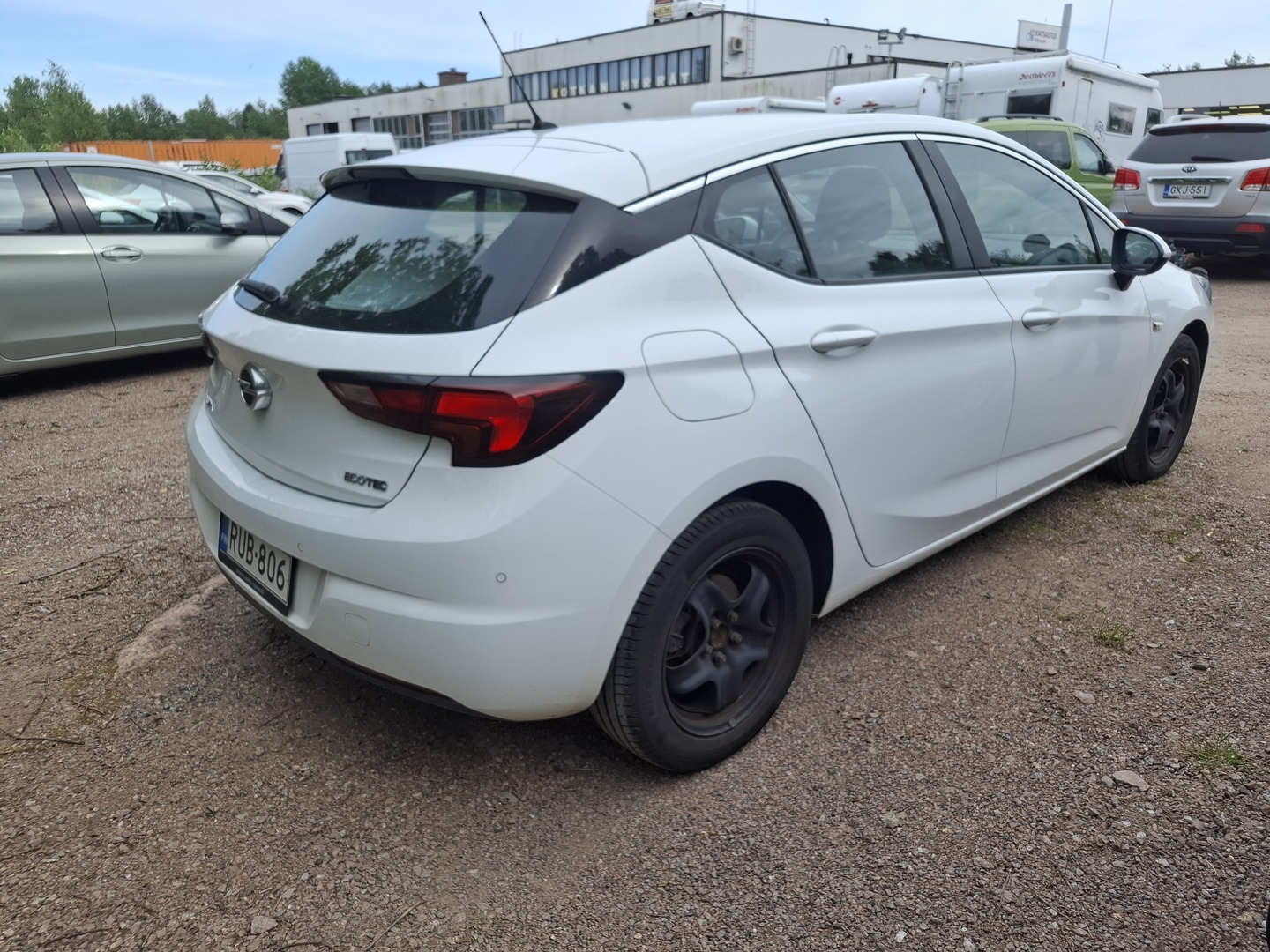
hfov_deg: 73.9
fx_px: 844
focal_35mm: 23
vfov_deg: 58.9
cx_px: 635
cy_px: 476
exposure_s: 1/843
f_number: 1.8
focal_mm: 5.54
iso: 50
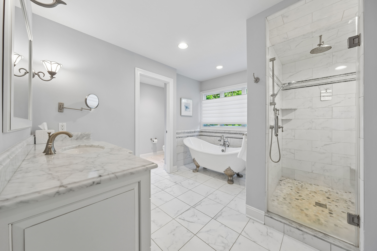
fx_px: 126
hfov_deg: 112.6
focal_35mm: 12
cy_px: 126
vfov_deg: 90.0
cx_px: 188
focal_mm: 8
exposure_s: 1/7
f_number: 8
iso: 200
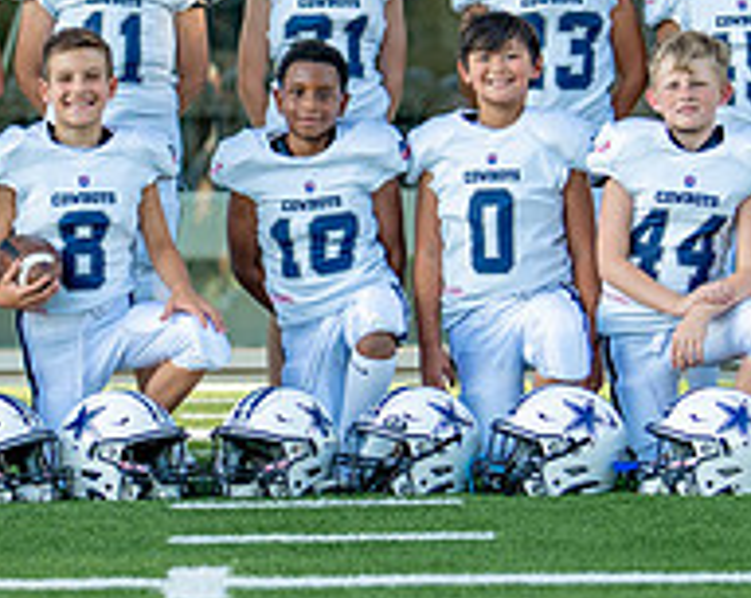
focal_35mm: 195
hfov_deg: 9.9
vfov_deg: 7.9
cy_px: 203
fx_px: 4328
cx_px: 296
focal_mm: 50
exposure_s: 1/1600
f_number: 1.2
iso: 100
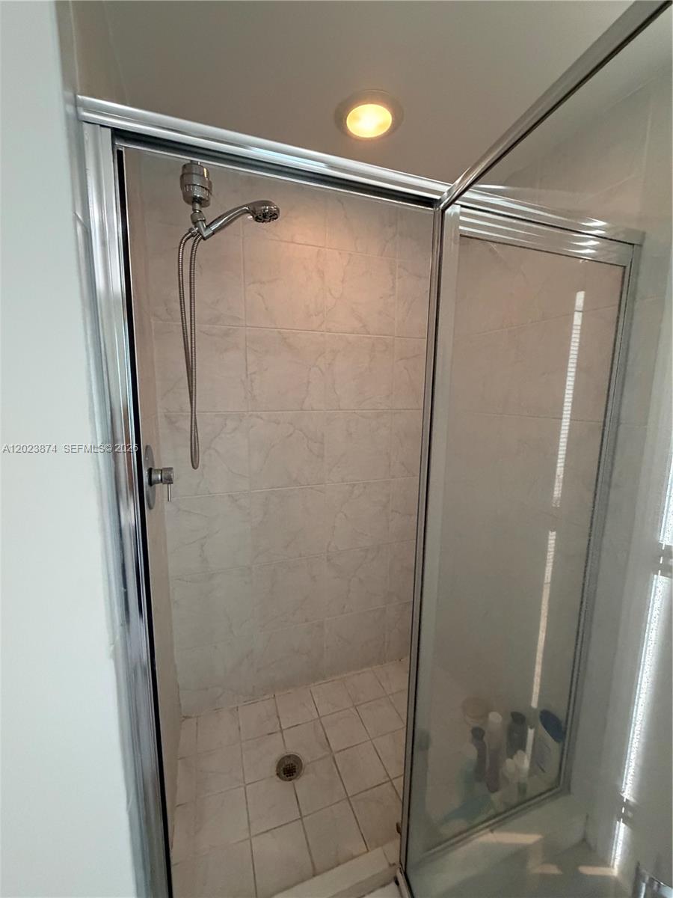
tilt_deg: -9.2
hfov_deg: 85.7
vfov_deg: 102.1
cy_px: 449
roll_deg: -0.2
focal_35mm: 14
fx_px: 363
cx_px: 336
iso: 640
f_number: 2.2
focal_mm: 2.22
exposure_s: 1/60
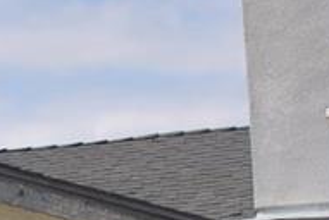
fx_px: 2581
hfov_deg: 6.9
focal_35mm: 282
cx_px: -477
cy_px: 388
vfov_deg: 4.8
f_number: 9
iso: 100
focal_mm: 24
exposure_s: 1/320
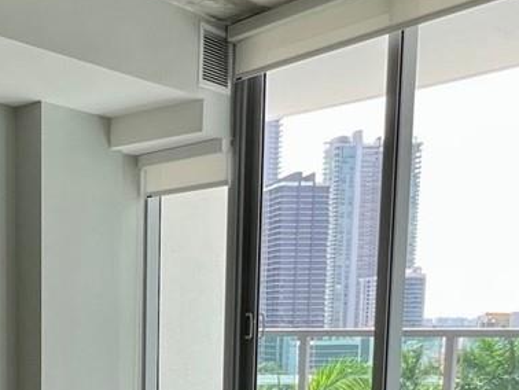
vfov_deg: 24.4
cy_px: 455
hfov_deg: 32.5
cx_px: 15
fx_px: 825
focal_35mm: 55
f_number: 1.8
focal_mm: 1.57
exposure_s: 1/126
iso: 32
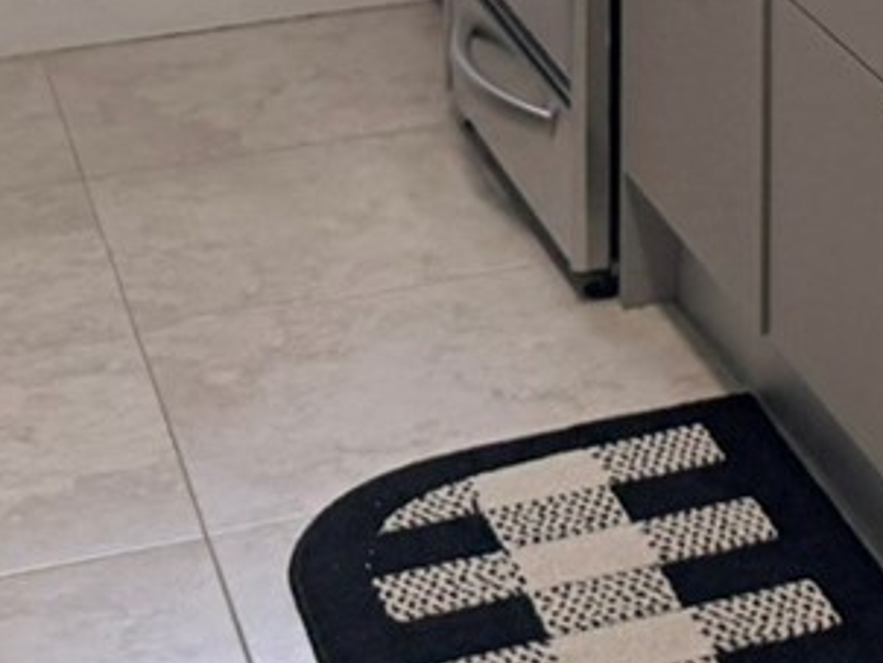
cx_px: 1462
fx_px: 3242
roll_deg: +0.5
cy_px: -742
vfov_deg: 10.5
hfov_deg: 14.1
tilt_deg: -2.8
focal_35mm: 127
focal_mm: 6.76
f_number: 1.78
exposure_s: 1/419
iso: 100
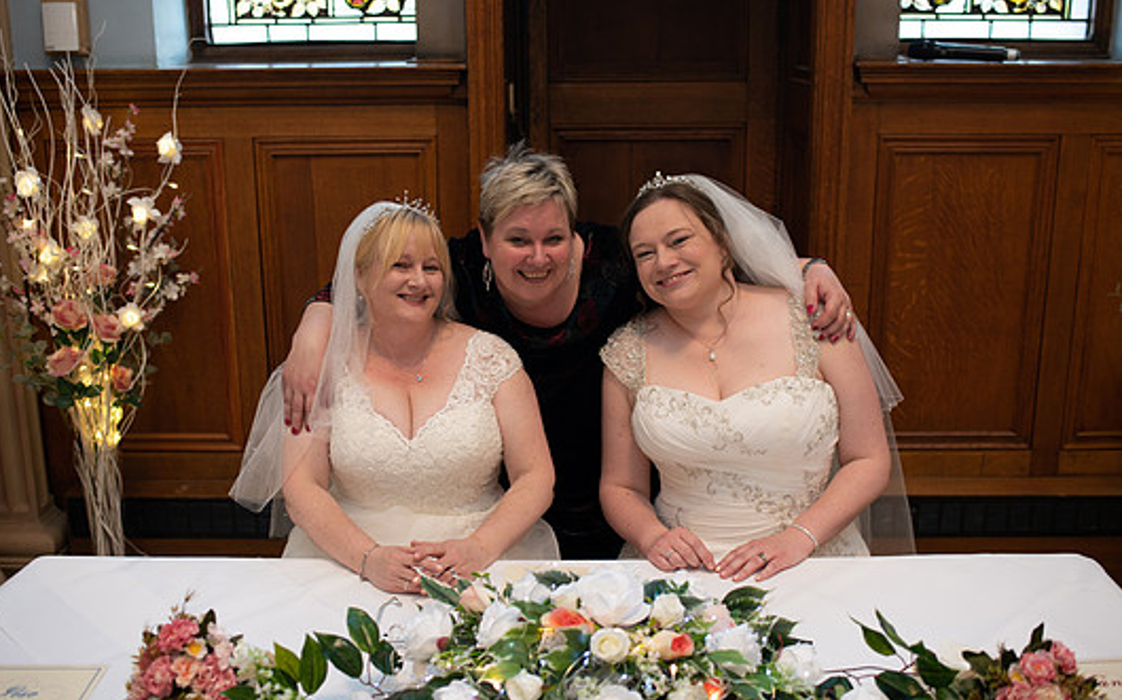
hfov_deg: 50.4
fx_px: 1192
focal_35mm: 39
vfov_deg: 32.7
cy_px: 324
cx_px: 553
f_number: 2.5
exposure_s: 1/80
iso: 250
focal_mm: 35
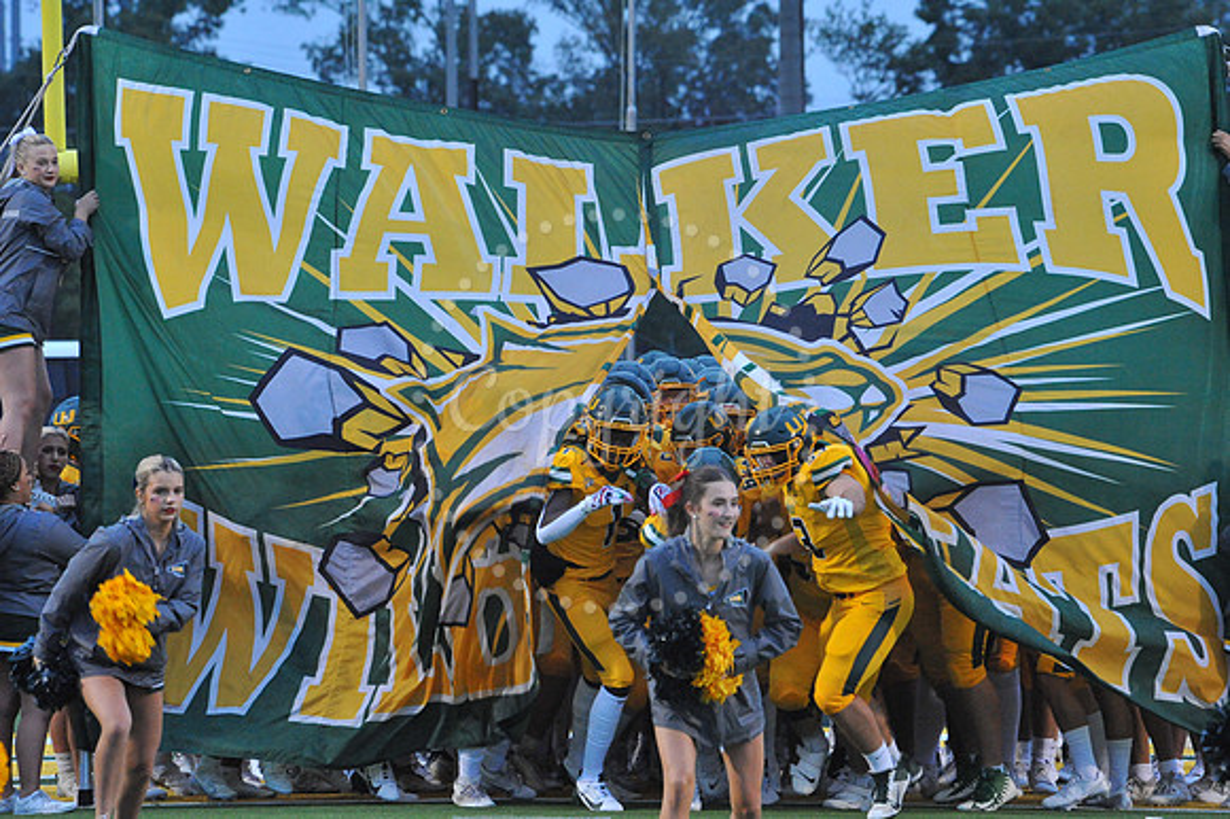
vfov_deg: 4.9
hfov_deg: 7.4
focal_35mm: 280
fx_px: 9561
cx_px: 615
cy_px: 410
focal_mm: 280
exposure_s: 1/200
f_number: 11
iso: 6400
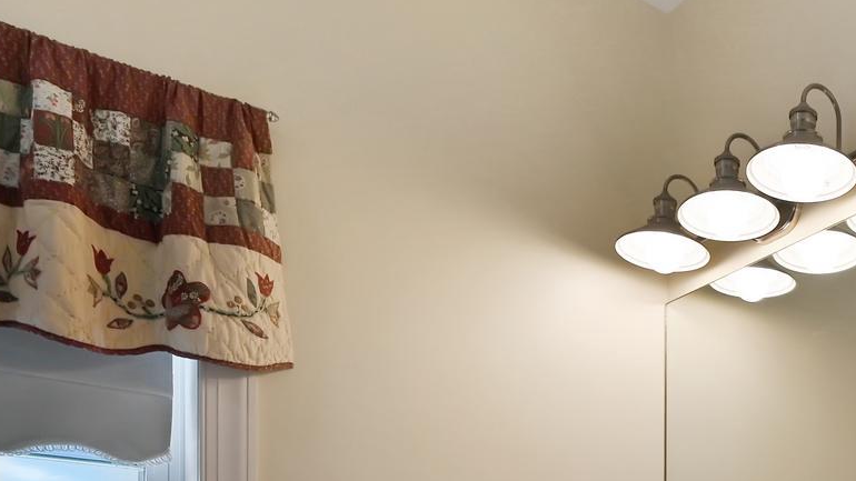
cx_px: 857
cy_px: 663
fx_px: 885
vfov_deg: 25.2
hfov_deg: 44.0
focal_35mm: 39
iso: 200
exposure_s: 1/250
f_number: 4.5
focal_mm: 14
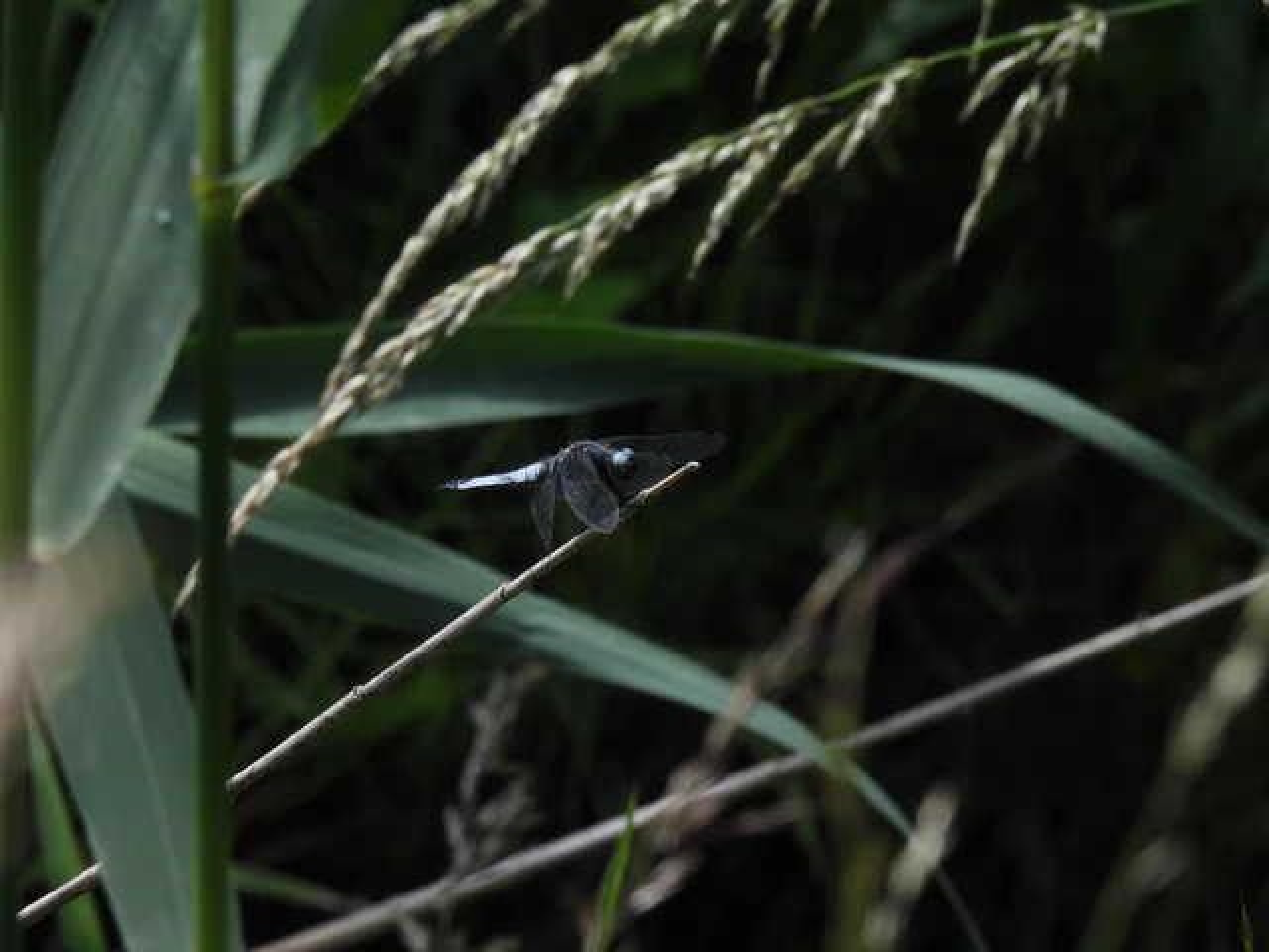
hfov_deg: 3.1
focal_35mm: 650
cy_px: 476
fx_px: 23829
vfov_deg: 2.3
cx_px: 634
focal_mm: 116
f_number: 6.3
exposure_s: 1/250
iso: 100
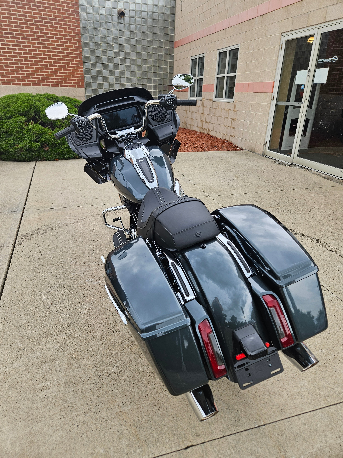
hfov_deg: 58.9
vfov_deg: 73.9
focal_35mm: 23
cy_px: 229
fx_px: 304
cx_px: 172
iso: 32
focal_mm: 5.4
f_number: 1.8
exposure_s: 1/180
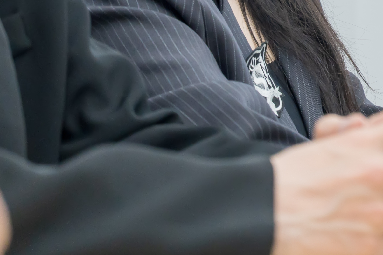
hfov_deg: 8.2
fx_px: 2649
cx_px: 513
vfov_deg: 5.4
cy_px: -186
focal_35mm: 249
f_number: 4
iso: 1250
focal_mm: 70
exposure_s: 1/100
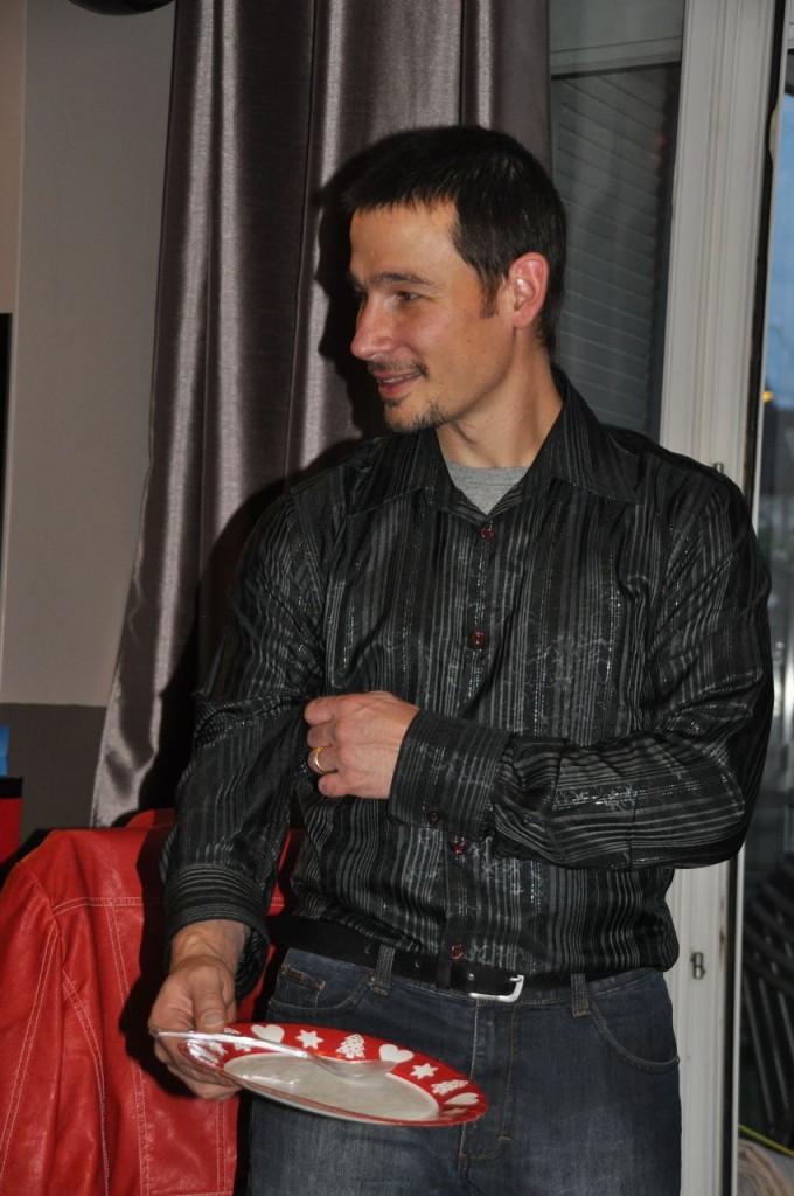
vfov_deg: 22.6
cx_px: 397
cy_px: 598
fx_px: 2985
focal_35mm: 90
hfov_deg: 15.1
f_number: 5
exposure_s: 1/60
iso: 800
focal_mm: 60
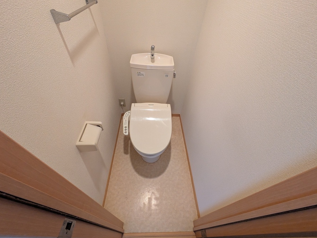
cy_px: 118
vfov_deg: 81.7
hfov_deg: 98.2
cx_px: 155
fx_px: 137
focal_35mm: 15
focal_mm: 1.83
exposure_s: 1/24
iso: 146
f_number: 2.2
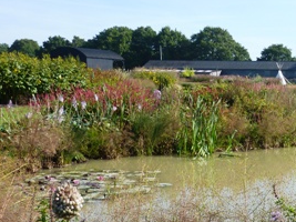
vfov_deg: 22.5
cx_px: 277
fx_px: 547
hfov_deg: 28.9
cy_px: 192
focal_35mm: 64
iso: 80
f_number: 4
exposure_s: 1/400
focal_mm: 5.3
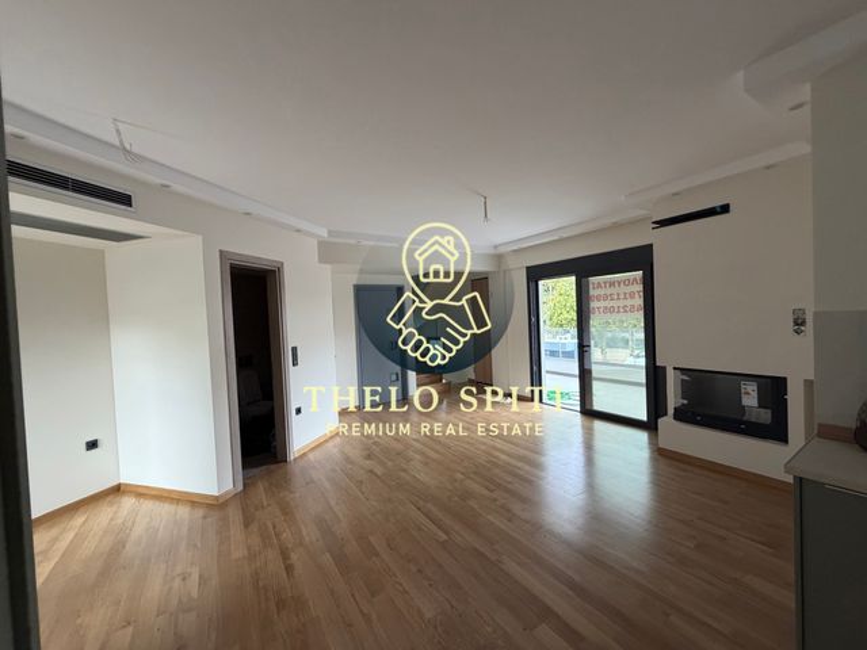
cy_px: 325
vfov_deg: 85.7
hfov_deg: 102.1
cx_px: 434
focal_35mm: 14
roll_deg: +2.7
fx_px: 351
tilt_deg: -1.5
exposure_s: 1/121
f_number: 2.2
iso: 320
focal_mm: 2.22
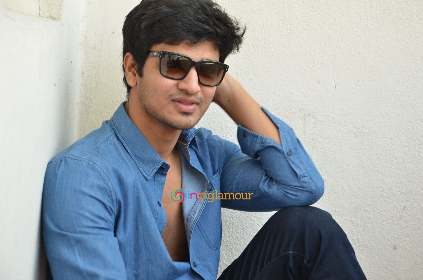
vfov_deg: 13.0
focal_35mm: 105
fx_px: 1231
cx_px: 212
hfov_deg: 19.5
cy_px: 140
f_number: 5.6
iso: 500
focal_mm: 70
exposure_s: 1/125
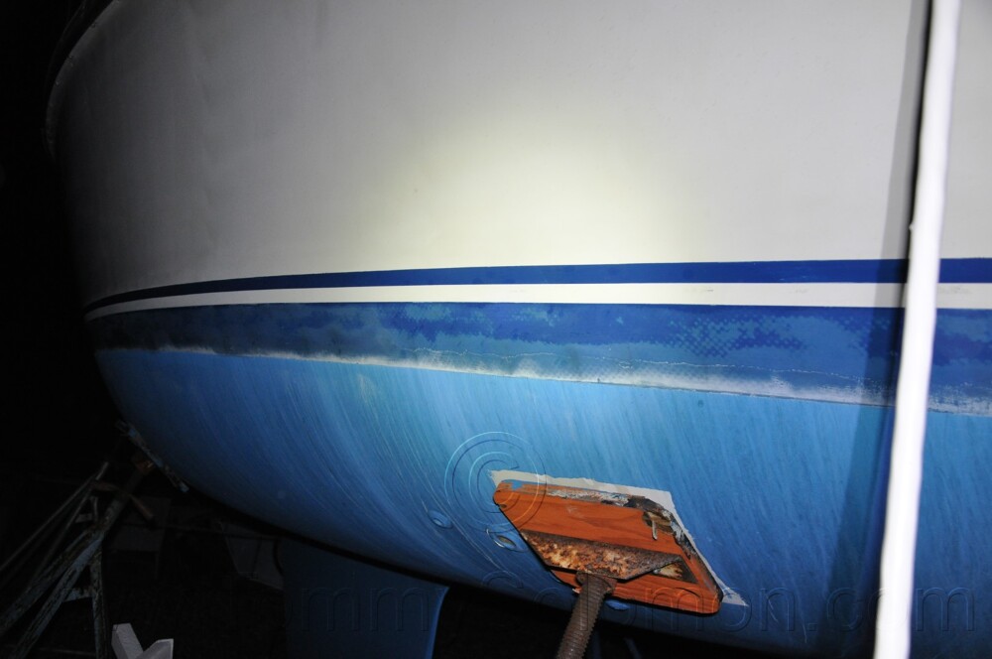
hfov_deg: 57.3
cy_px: 330
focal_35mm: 33
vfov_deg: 39.9
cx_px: 496
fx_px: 908
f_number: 3.8
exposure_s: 1/60
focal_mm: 22
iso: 800
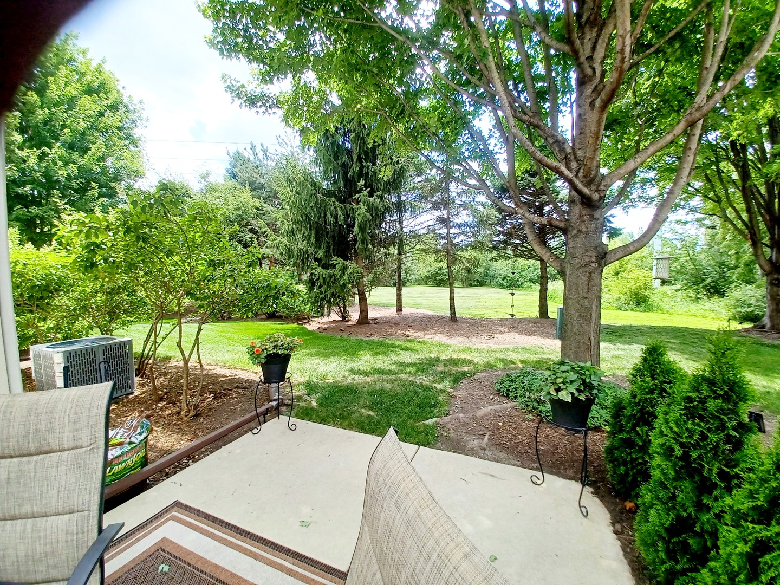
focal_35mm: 13
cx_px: 390
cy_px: 292
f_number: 2.2
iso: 40
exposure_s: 1/357
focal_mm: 1.42
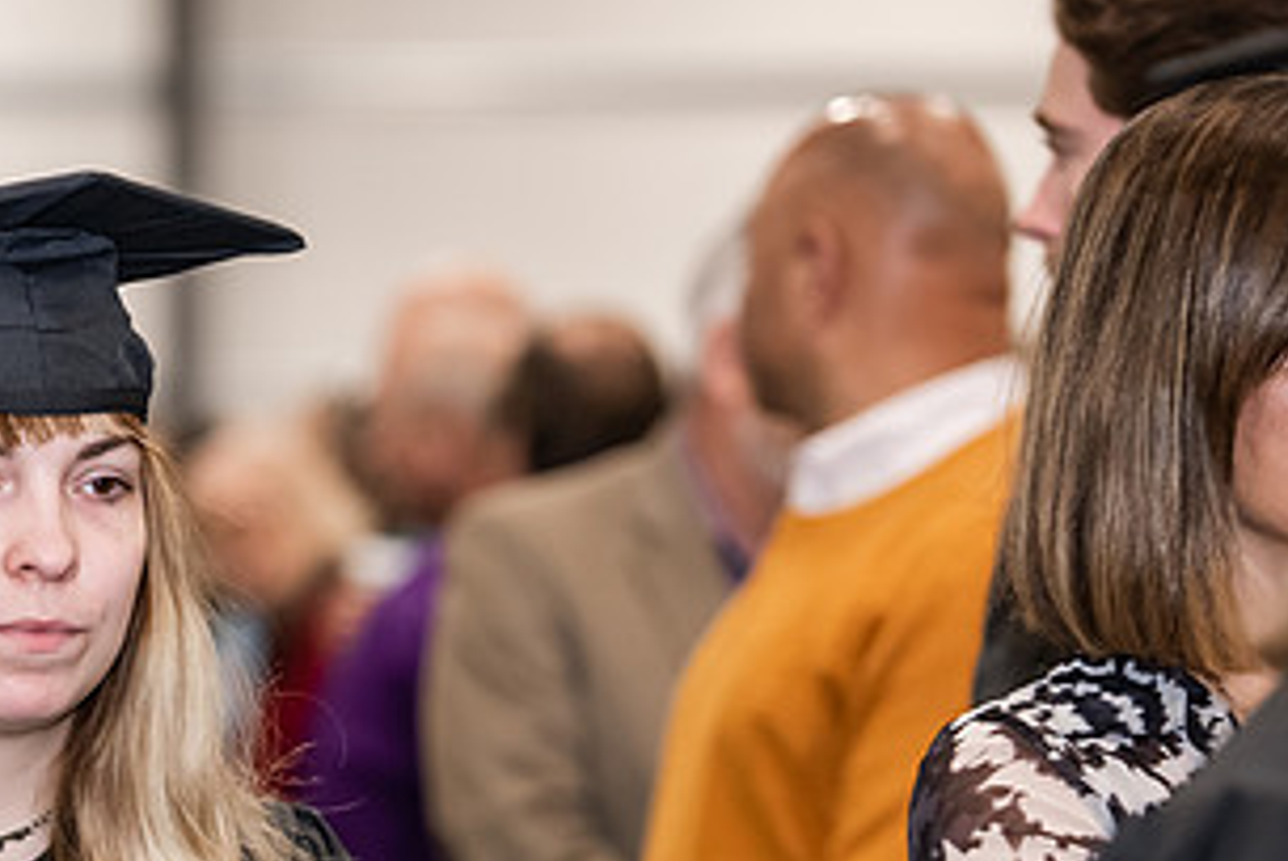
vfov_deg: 6.0
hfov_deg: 9.0
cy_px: 741
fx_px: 8165
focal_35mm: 228
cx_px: 89
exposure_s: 1/200
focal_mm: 120
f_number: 3.2
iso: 2500
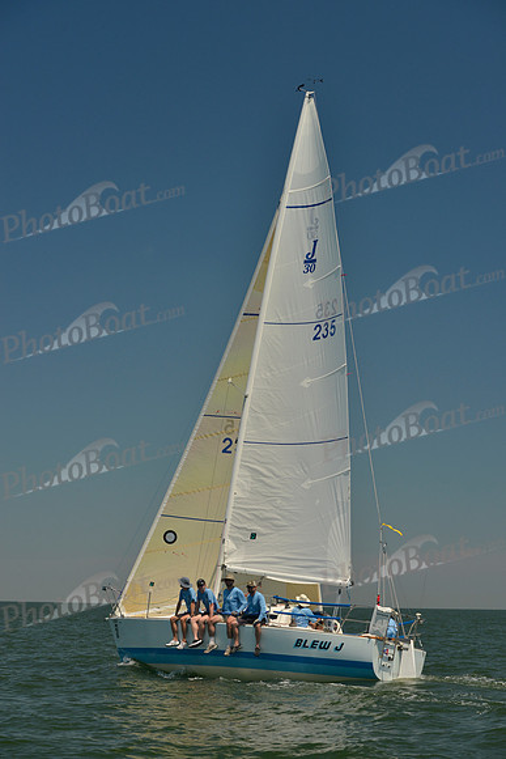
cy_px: 380
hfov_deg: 19.5
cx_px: 253
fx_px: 1475
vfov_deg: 28.8
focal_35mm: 70
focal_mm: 70
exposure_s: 1/640
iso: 200
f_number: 8
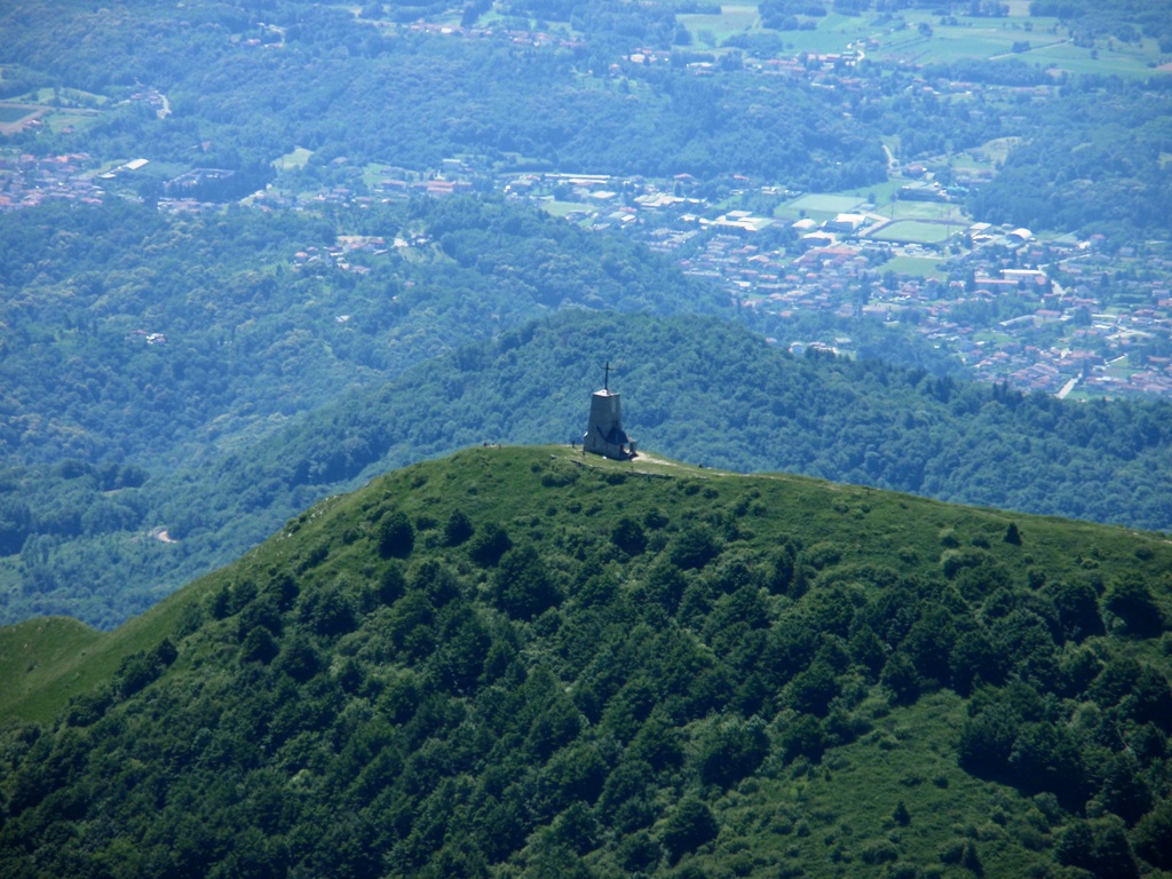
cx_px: 586
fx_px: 9480
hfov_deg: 7.1
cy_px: 440
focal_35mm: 280
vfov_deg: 5.3
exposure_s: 1/250
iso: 64
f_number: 5.9
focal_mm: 50
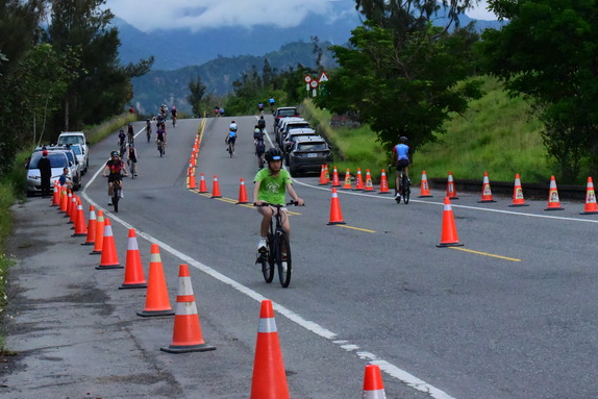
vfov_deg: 11.0
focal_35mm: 125
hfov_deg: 16.4
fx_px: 2077
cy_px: 172
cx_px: 276
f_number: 14
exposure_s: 1/3200
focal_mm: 92
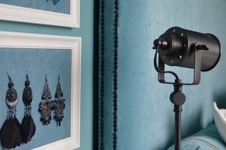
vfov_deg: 19.6
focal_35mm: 69
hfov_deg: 29.3
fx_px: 432
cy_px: 82
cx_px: 122
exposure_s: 1/80
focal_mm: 32
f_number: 4.5
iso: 800
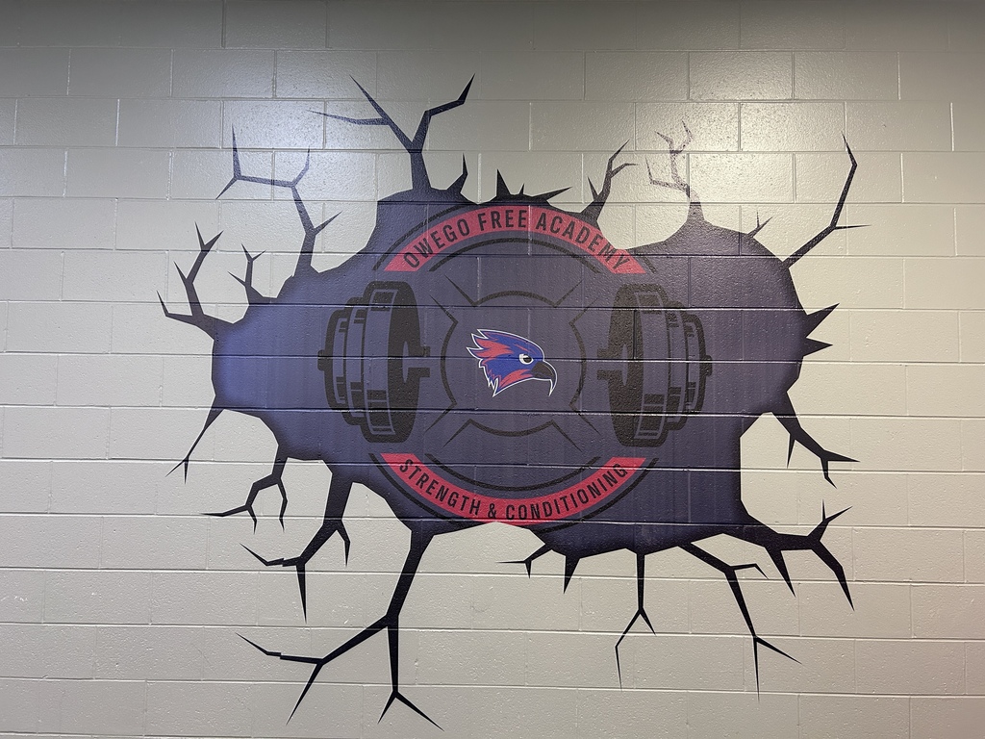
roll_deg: +0.0
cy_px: 370
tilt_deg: +4.4
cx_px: 492
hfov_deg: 67.3
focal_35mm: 26
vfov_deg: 53.1
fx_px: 740
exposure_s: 1/60
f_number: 1.5
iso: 200
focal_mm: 5.7
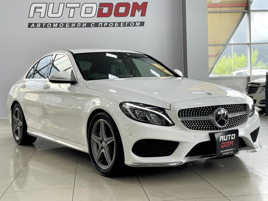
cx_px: 135
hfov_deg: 36.2
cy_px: 100
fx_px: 410
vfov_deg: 27.5
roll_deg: +2.3
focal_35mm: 53
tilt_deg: -1.9
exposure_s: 1/93
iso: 100
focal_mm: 6
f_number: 2
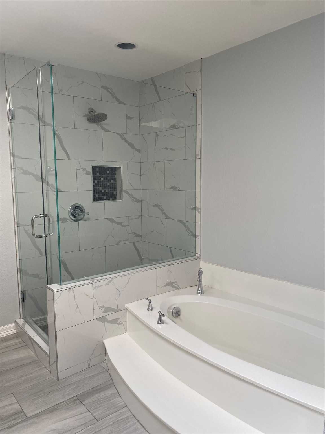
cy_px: 217
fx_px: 325
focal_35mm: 26
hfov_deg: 53.1
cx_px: 162
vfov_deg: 67.3
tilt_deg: -5.6
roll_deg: +1.0
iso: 80
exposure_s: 1/121
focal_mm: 4.25
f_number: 1.8
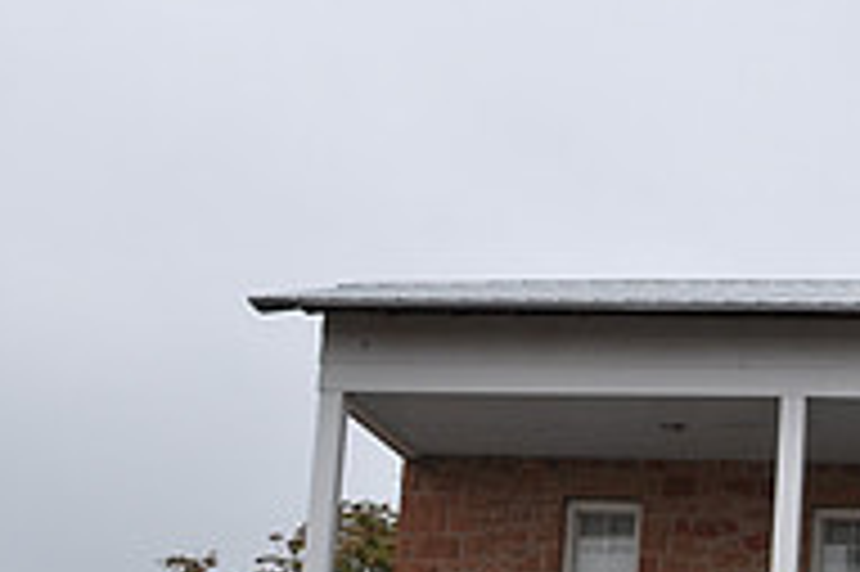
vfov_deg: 13.3
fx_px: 2387
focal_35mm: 100
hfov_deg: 18.7
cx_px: 1180
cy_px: 678
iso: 200
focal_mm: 22
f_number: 10
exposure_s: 1/100
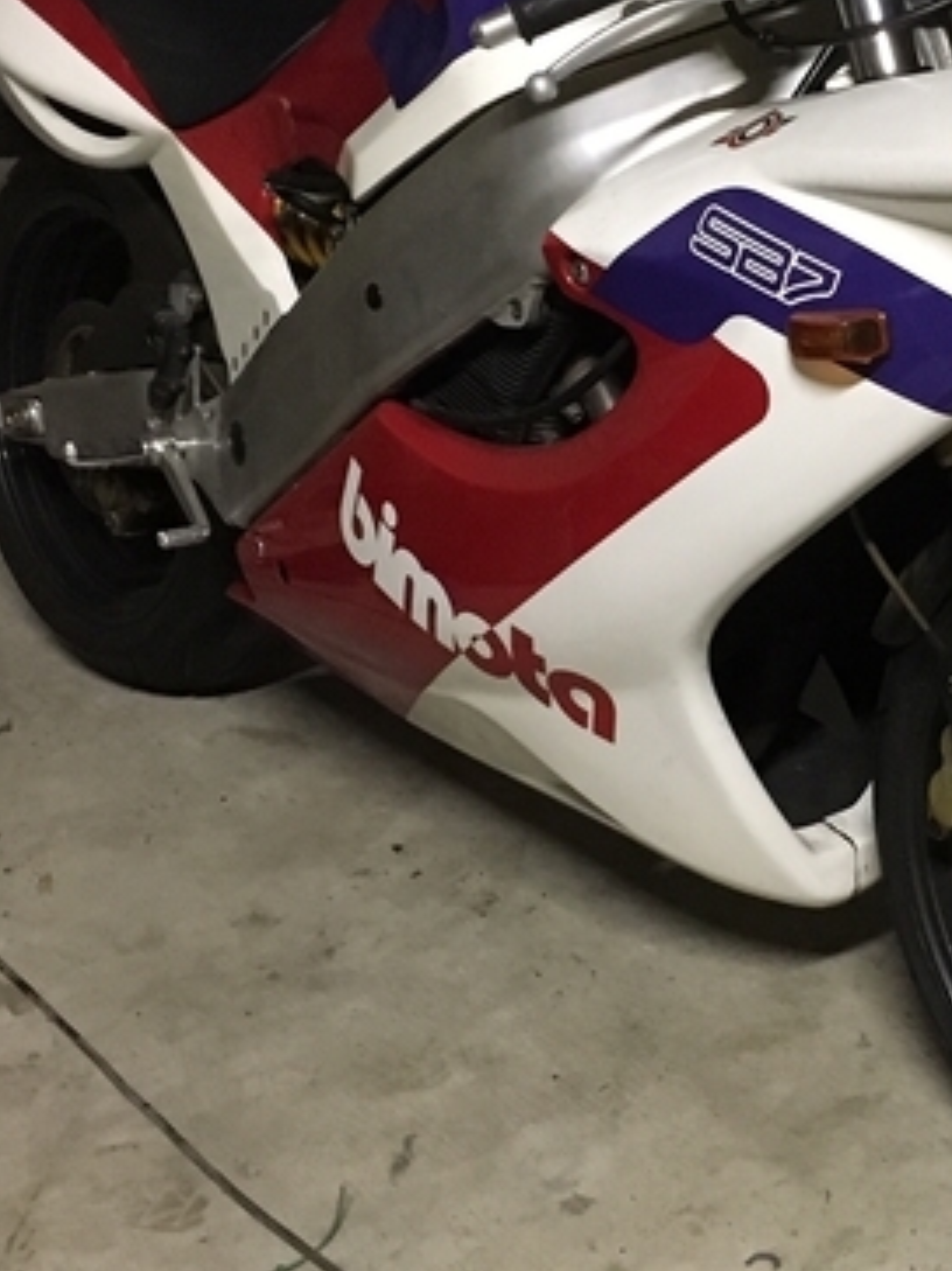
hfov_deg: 22.4
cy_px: 480
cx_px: 836
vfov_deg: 30.2
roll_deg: +2.8
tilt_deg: -22.0
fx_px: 2348
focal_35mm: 64
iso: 250
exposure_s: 1/15
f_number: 2.2
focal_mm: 4.15
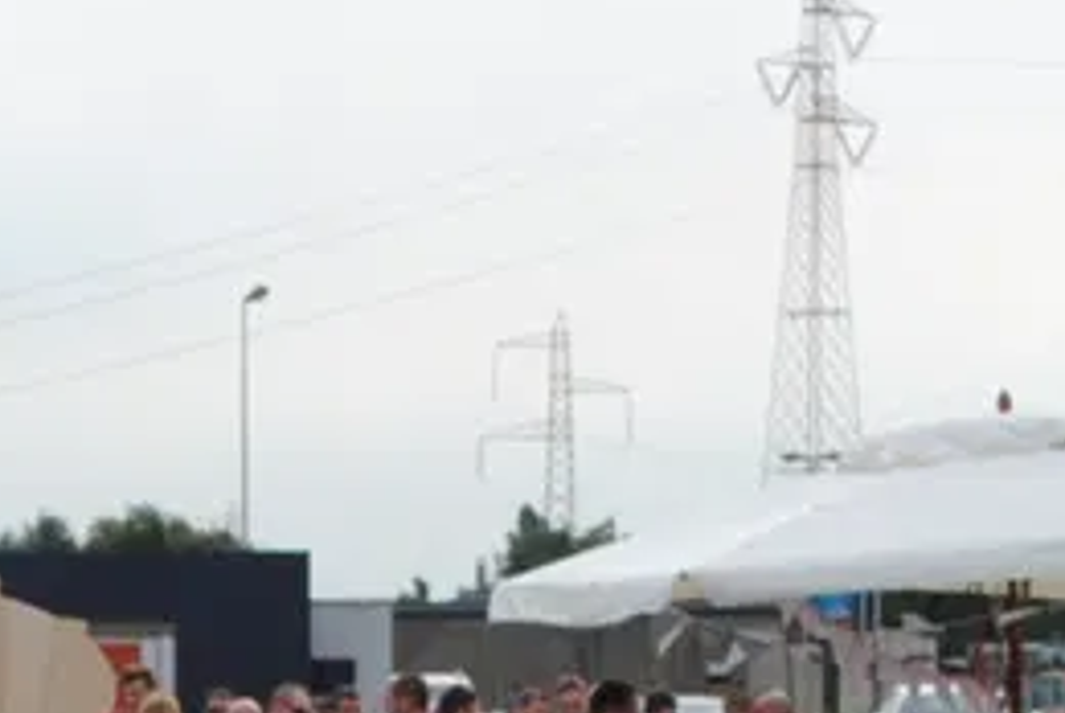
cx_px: -215
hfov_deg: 9.2
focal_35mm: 221
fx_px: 6545
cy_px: 1391
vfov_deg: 6.1
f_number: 7.1
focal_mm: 32
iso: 100
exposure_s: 1/200
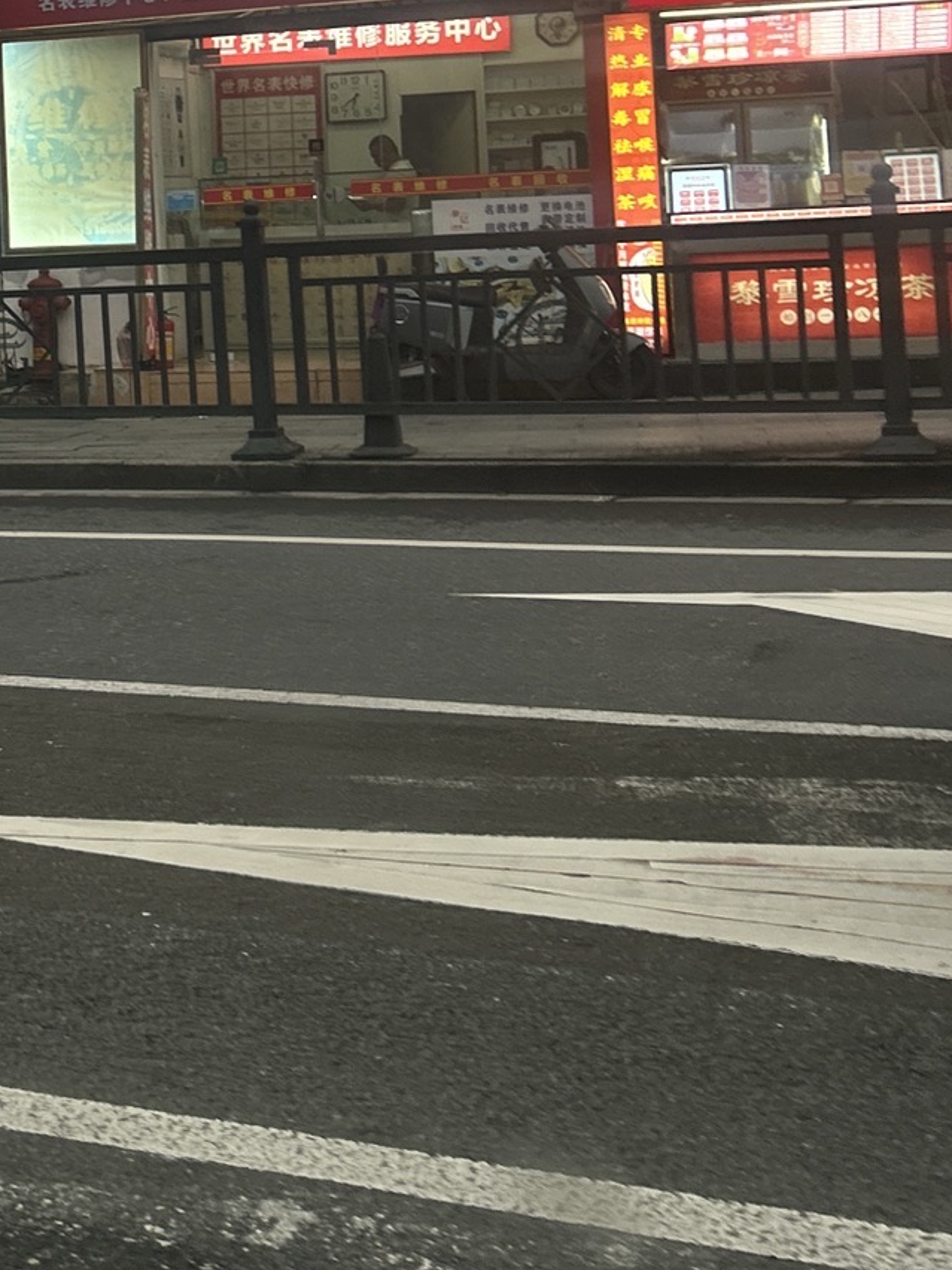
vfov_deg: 30.7
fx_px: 2237
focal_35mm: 61
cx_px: -60
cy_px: 206
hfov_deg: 22.8
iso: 64
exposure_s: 1/121
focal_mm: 5.7
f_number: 1.5
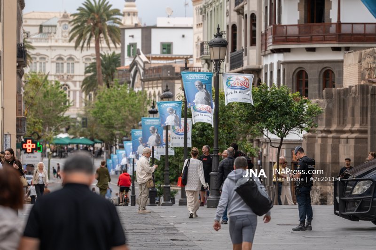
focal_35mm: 188
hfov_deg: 10.9
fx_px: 1965
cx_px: 188
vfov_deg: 7.3
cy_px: 125
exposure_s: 1/640
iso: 250
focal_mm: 188.2
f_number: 5
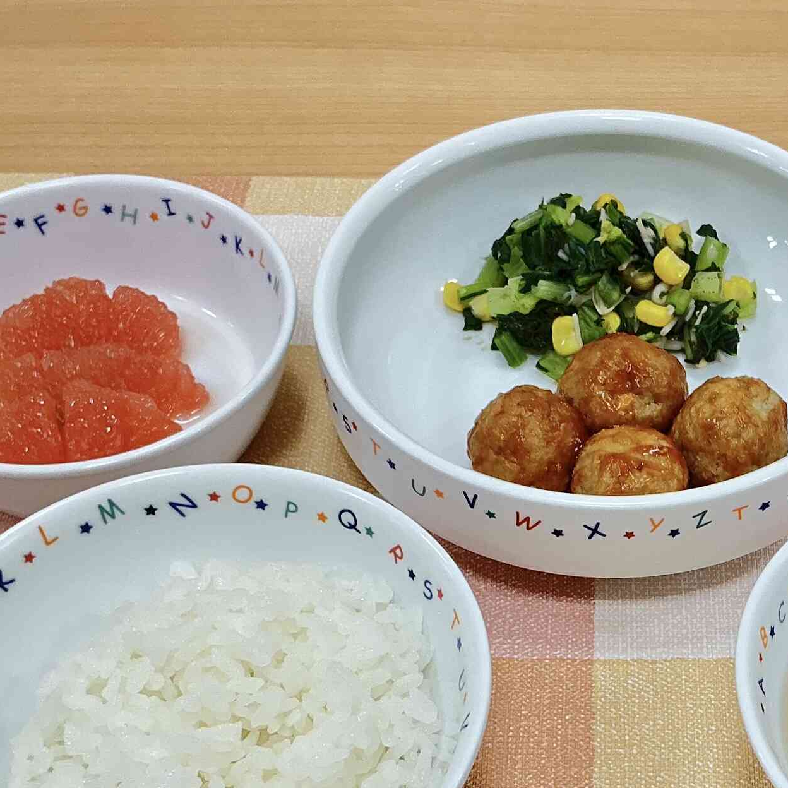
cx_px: 617
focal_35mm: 58
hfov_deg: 29.0
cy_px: 603
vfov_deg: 29.0
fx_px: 1494
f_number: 1.8
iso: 64
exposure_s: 1/60
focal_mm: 3
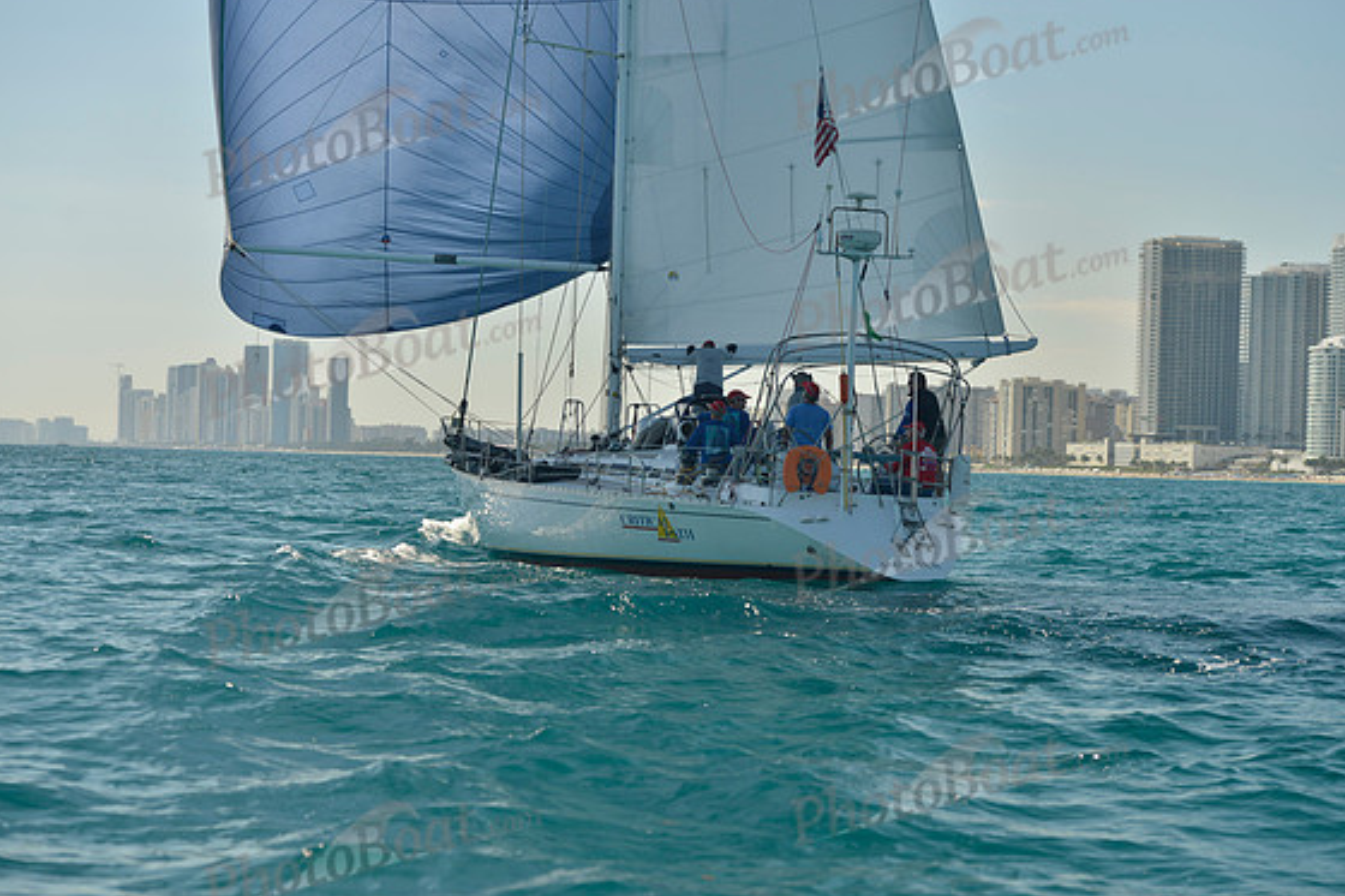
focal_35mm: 85
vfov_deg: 16.1
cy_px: 448
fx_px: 3175
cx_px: 668
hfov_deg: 23.9
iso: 200
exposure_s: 1/800
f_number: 5.6
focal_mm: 82
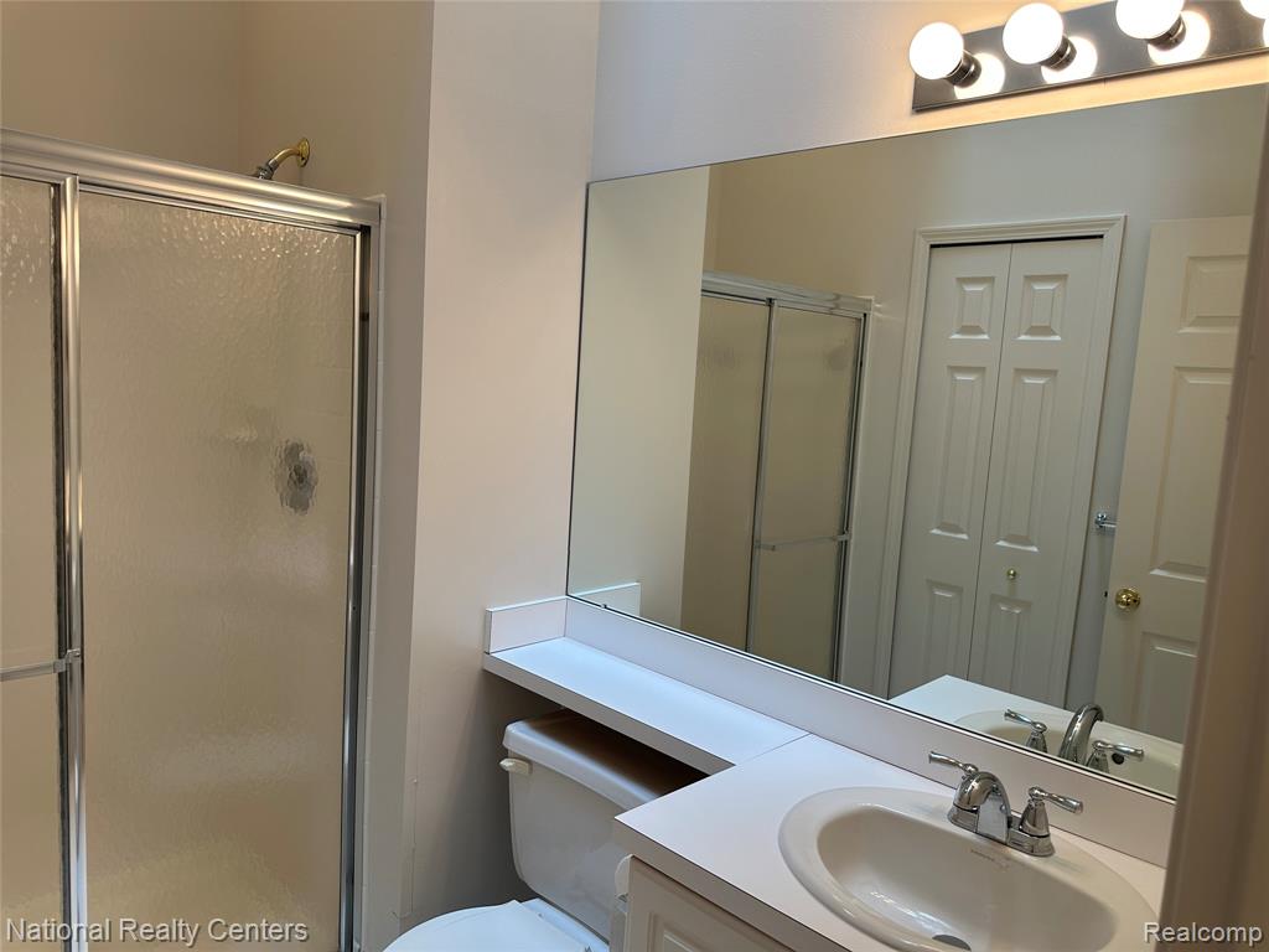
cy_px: 476
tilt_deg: -6.4
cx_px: 634
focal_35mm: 24
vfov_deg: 56.8
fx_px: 880
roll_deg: -3.7
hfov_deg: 71.6
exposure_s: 1/120
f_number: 1.78
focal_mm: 6.86
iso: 80
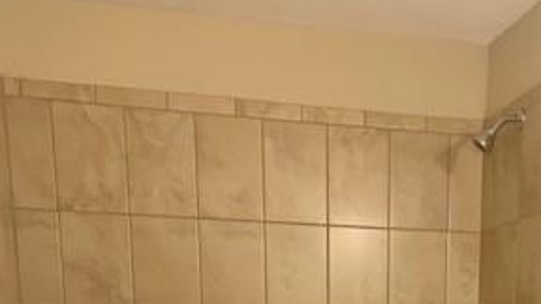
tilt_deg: -11.9
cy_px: 557
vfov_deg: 16.0
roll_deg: -0.7
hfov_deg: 32.7
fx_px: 904
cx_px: 406
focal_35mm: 63
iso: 100
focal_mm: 4.25
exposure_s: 1/60
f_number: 1.8
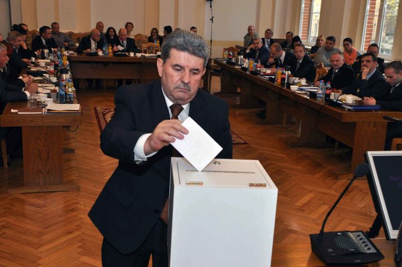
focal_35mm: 48
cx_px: 201
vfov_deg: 28.0
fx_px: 535
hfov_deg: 41.2
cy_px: 134
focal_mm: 32
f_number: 14
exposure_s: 1/60
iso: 1000
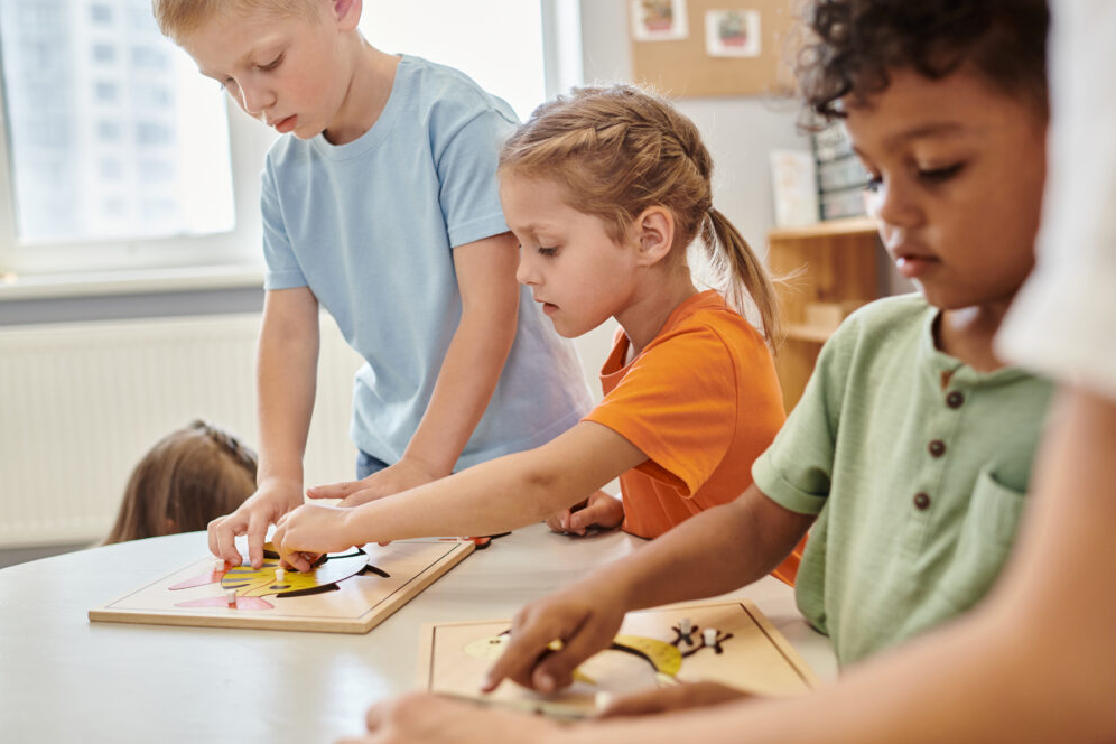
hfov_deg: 53.1
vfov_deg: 36.9
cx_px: 557
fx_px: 1116
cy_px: 371
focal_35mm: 36
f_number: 2.8
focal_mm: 35
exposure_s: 1/200
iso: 400
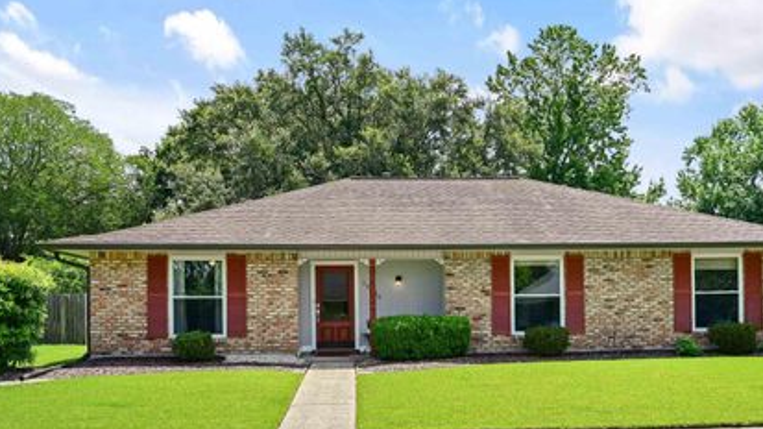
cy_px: 239
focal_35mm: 33
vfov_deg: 35.6
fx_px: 667
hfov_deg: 59.4
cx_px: 412
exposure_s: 1/200
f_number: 10
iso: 200
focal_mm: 26
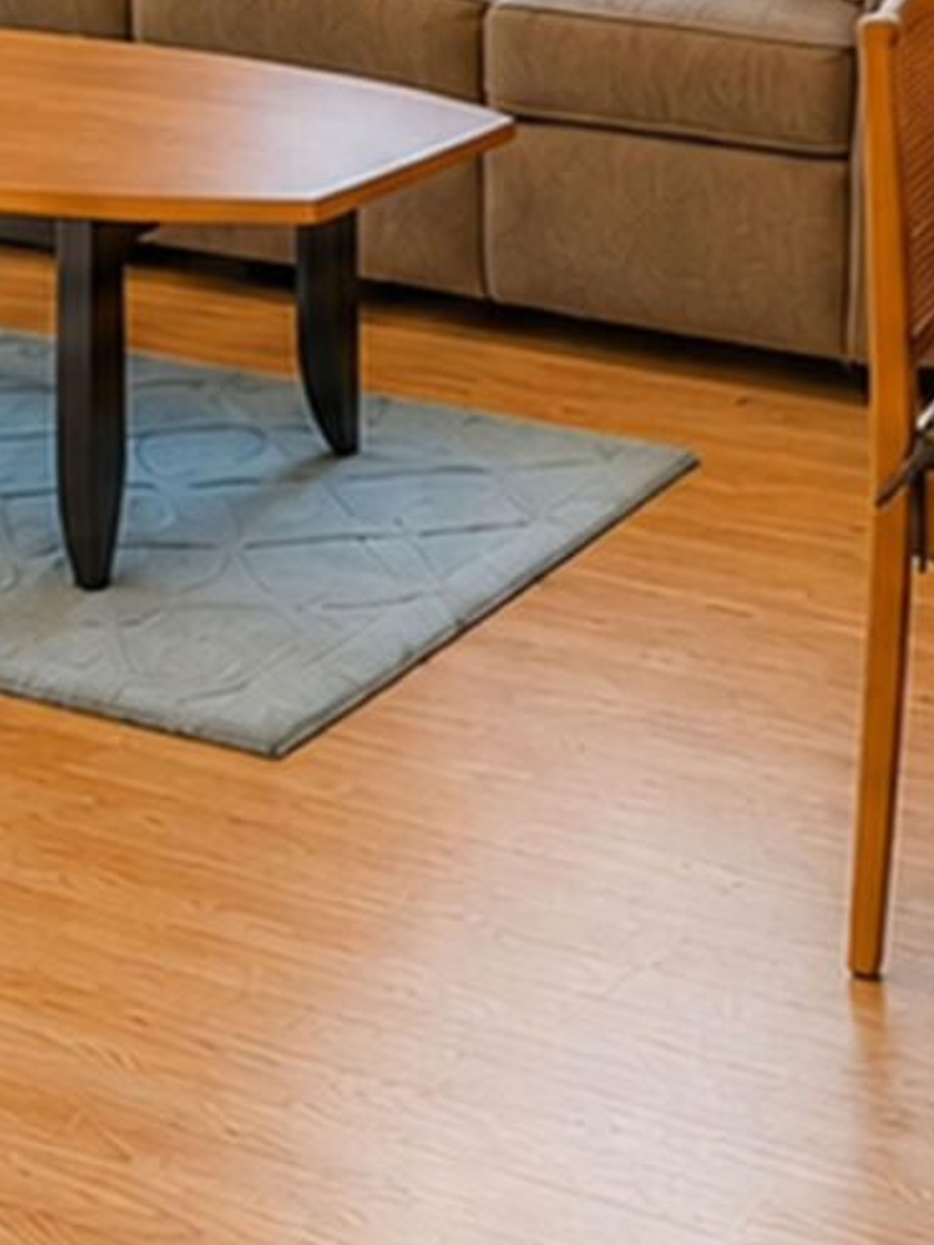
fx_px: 2698
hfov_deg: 19.6
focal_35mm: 75
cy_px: -421
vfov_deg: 22.8
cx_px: 483
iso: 1600
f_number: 10
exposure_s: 1/80
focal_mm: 10
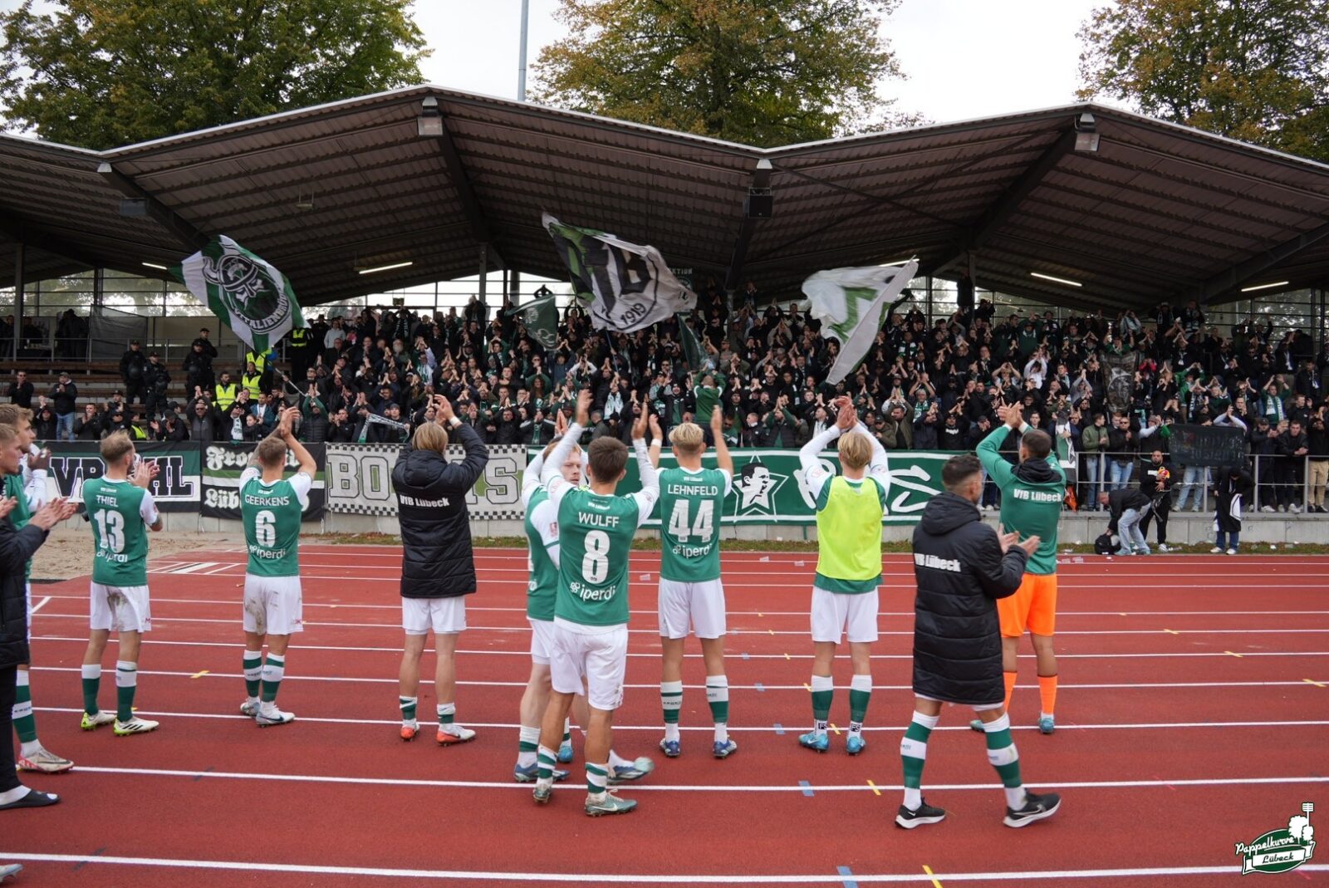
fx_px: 1034
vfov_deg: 46.5
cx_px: 664
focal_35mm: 28
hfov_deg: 65.4
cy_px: 444
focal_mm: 19
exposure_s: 1/80
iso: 100
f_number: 4.5
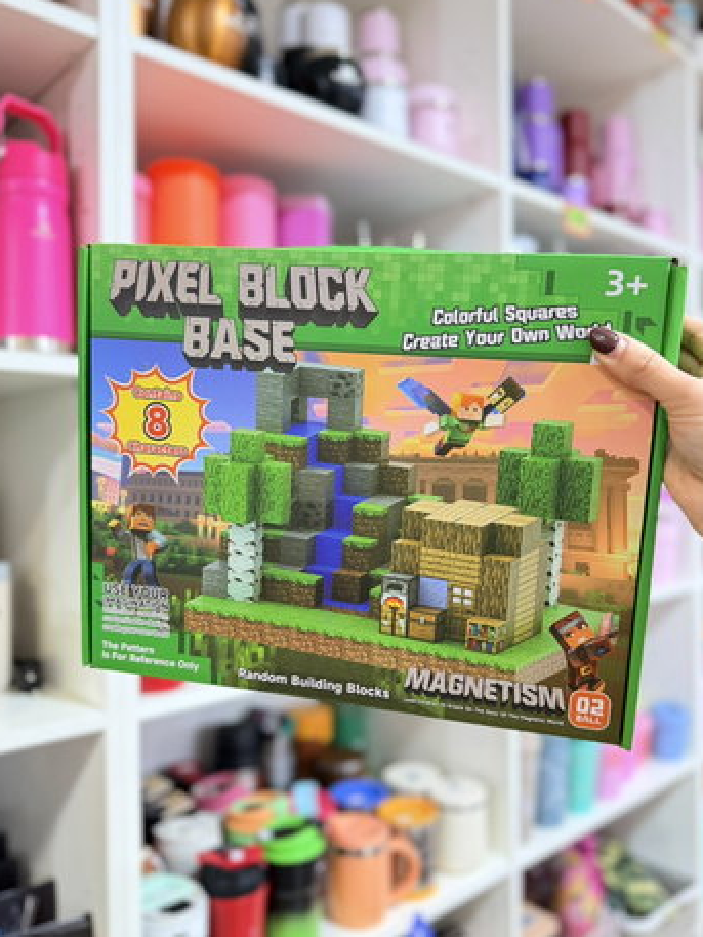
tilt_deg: +0.4
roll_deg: +0.5
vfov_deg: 63.4
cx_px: 365
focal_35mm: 28
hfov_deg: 49.8
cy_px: 468
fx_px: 758
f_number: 1.78
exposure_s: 1/50
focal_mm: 6.76
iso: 640
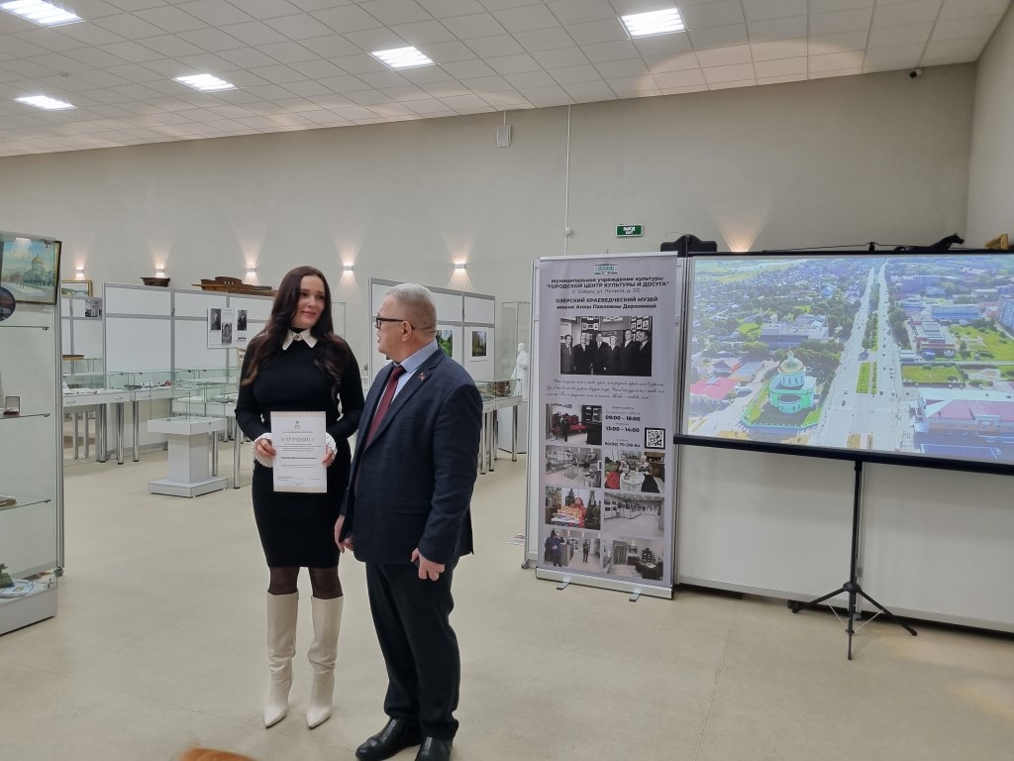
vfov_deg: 53.1
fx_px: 762
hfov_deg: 67.3
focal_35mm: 26
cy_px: 380
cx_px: 507
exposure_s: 1/100
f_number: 1.8
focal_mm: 5.4
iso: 250
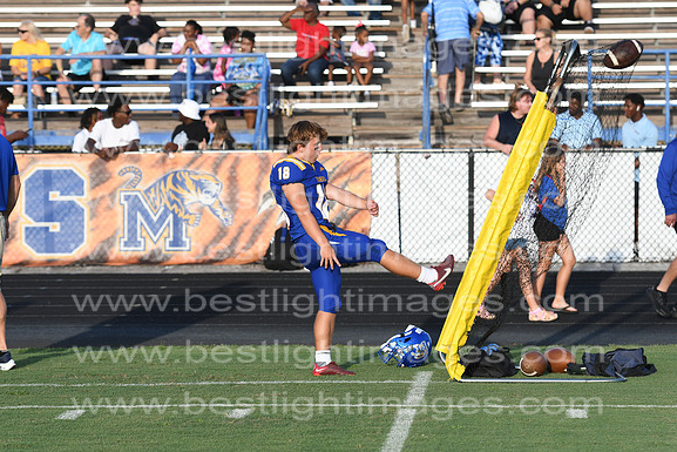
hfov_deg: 11.4
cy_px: 226
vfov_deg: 7.6
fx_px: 3404
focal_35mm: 181
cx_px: 338
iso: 100
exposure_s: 1/500
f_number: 5.6
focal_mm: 120
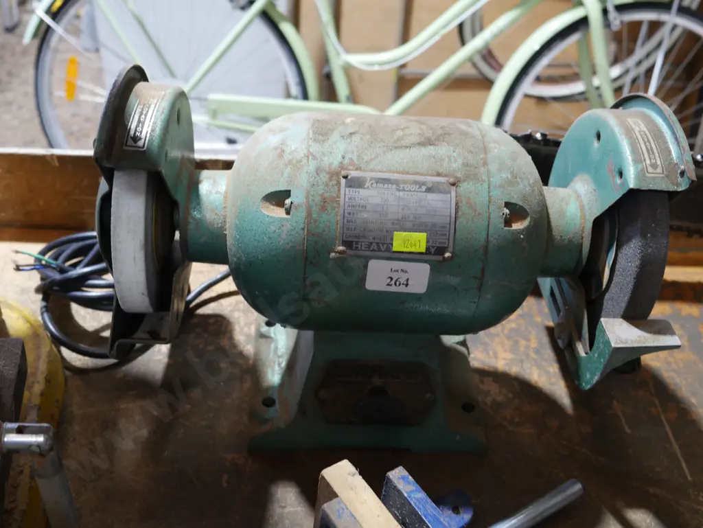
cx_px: 352
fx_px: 813
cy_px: 264
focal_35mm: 40
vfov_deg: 36.0
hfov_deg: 46.8
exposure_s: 1/60
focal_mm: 20
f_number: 4.4
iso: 1000
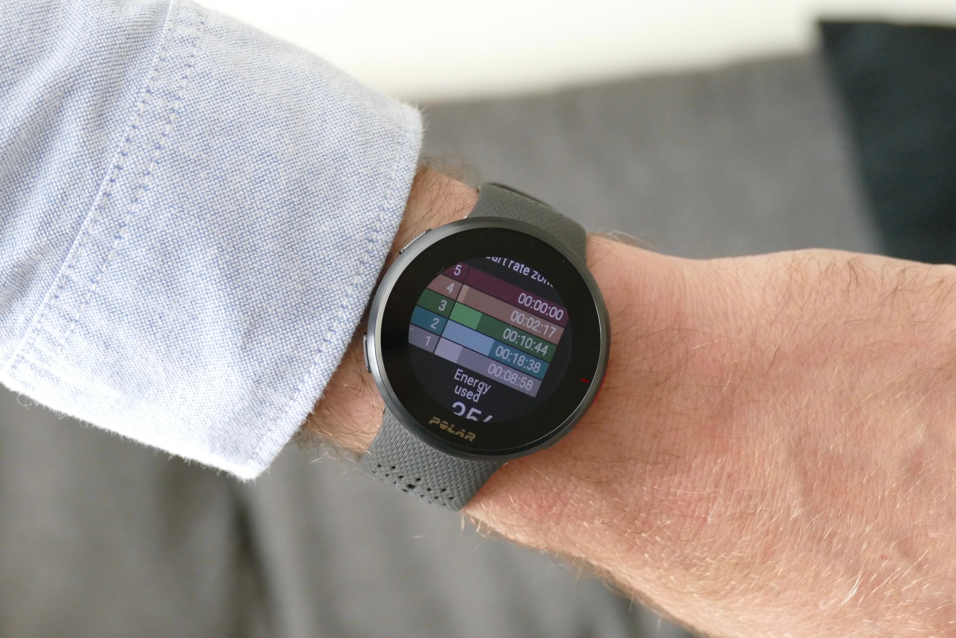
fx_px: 2337
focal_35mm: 88
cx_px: 478
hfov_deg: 23.1
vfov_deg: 15.5
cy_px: 319
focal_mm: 32.24
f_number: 4
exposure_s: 1/80
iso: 1600
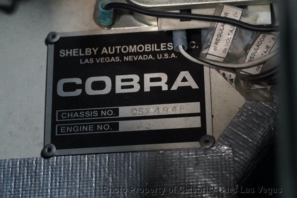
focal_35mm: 104
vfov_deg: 13.2
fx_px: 853
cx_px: 148
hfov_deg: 19.7
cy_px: 99
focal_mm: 69
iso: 3200
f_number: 5.6
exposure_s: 1/100
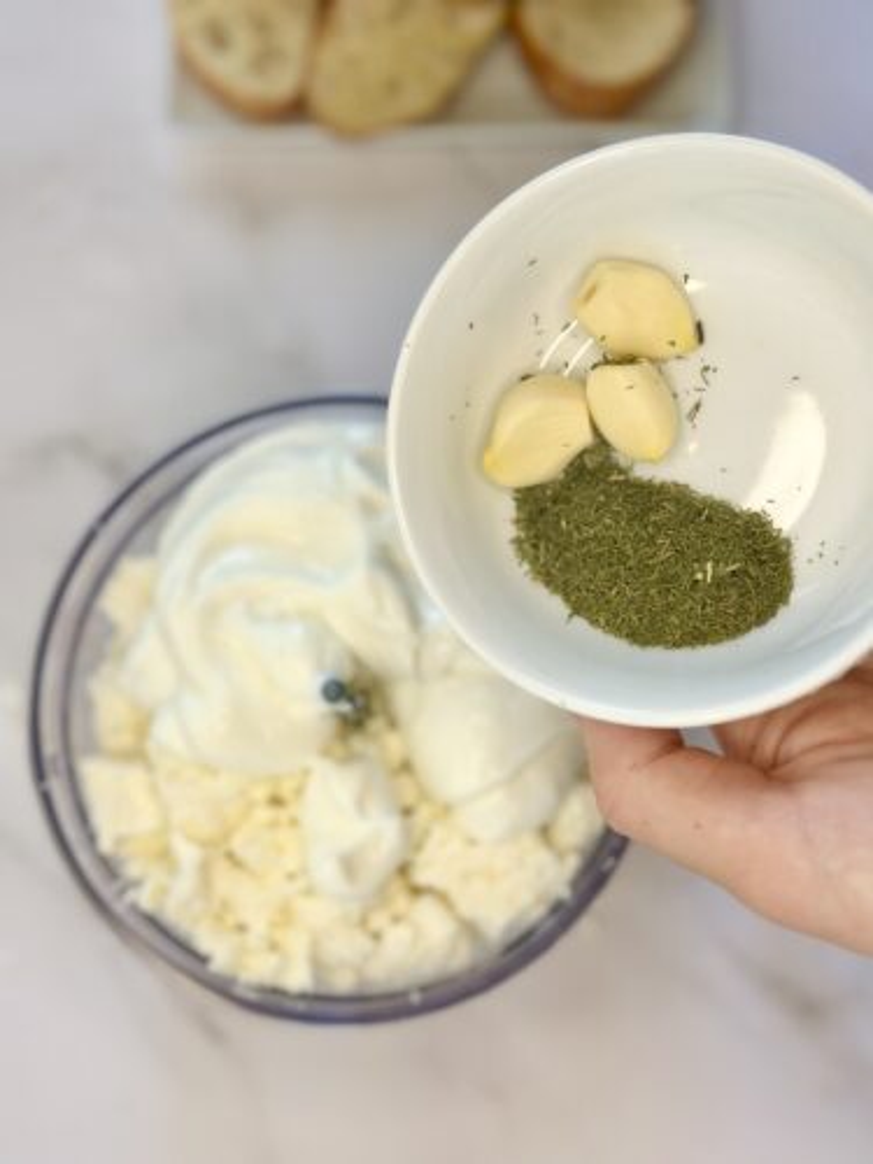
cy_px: 582
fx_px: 1614
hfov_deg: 30.3
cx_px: 436
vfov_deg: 39.7
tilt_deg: -80.7
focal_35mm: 48
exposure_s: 1/285
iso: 80
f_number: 1.78
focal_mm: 6.86
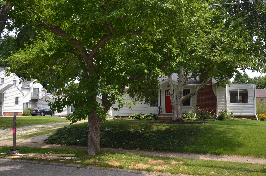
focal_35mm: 36
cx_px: 133
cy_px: 88
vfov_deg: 36.7
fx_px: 265
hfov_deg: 53.2
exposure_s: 1/160
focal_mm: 24
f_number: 6.3
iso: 100
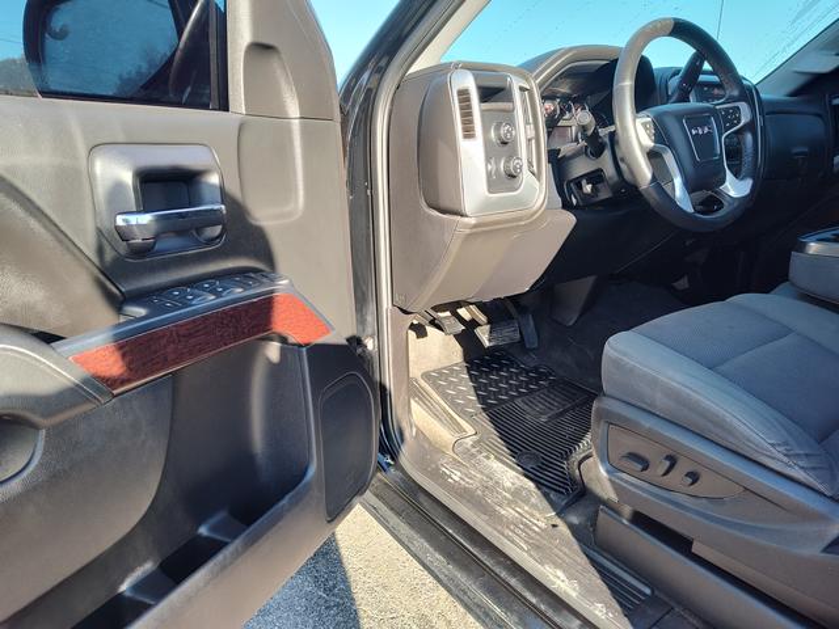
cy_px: 314
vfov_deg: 58.9
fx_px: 557
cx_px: 420
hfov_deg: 73.9
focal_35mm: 23
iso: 100
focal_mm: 5.56
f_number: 1.88
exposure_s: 1/252
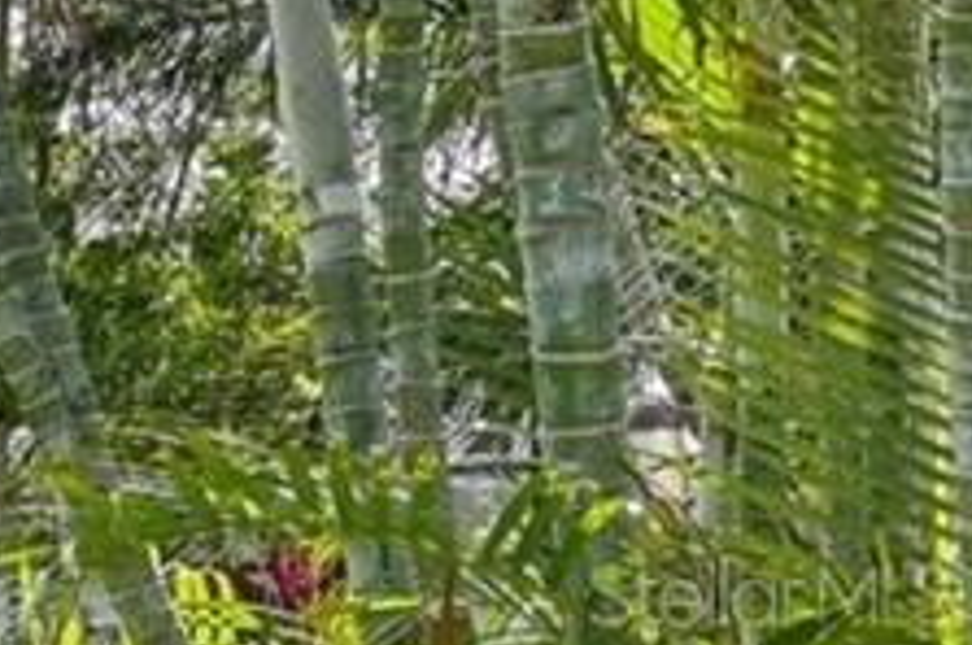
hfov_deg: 9.3
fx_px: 3100
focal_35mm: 115
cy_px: 595
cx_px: -2511
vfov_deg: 11.8
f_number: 8
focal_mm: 16
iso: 400
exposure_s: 1/500
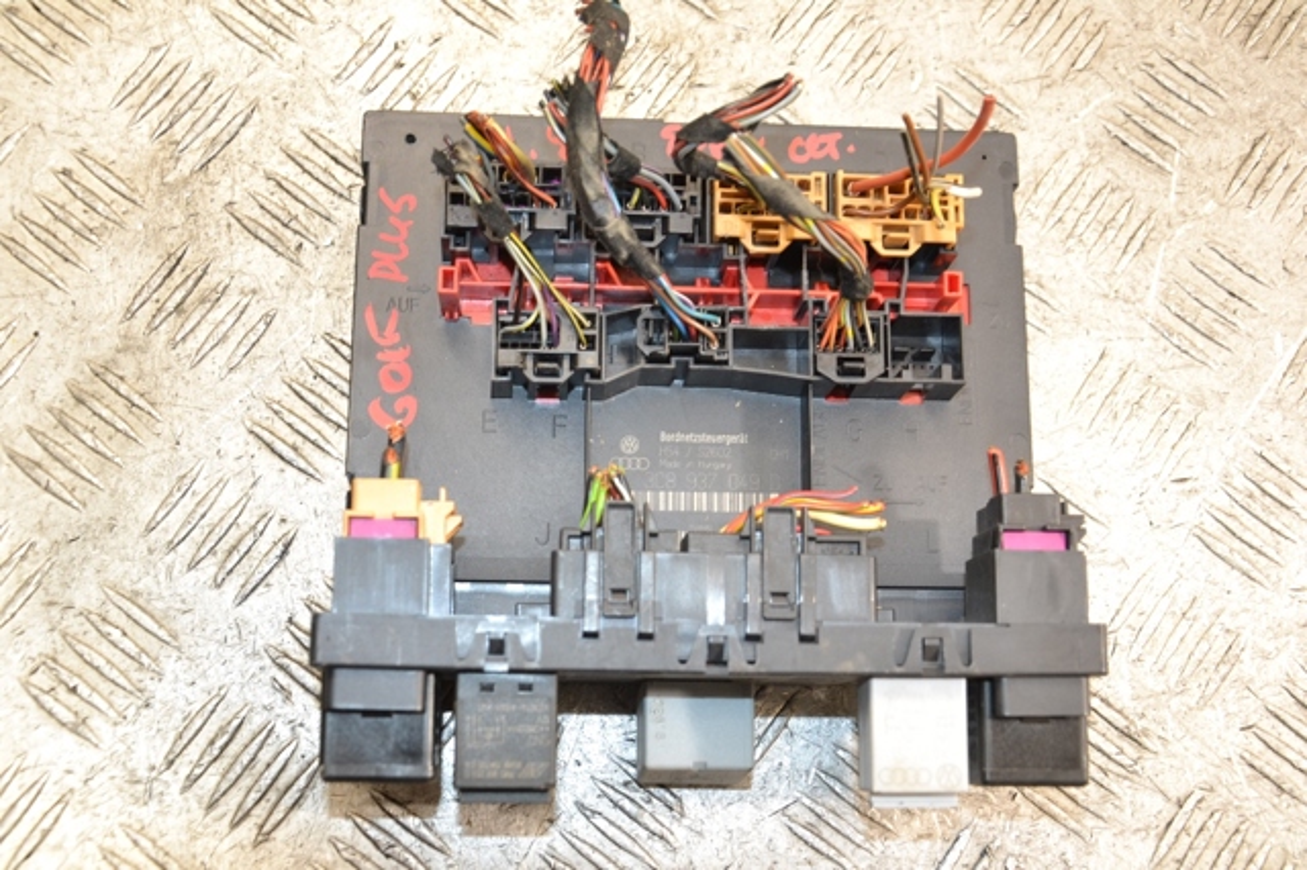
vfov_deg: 31.9
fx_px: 1524
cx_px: 654
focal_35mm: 42
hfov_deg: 46.4
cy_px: 435
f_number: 5
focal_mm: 28
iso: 800
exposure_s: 1/60
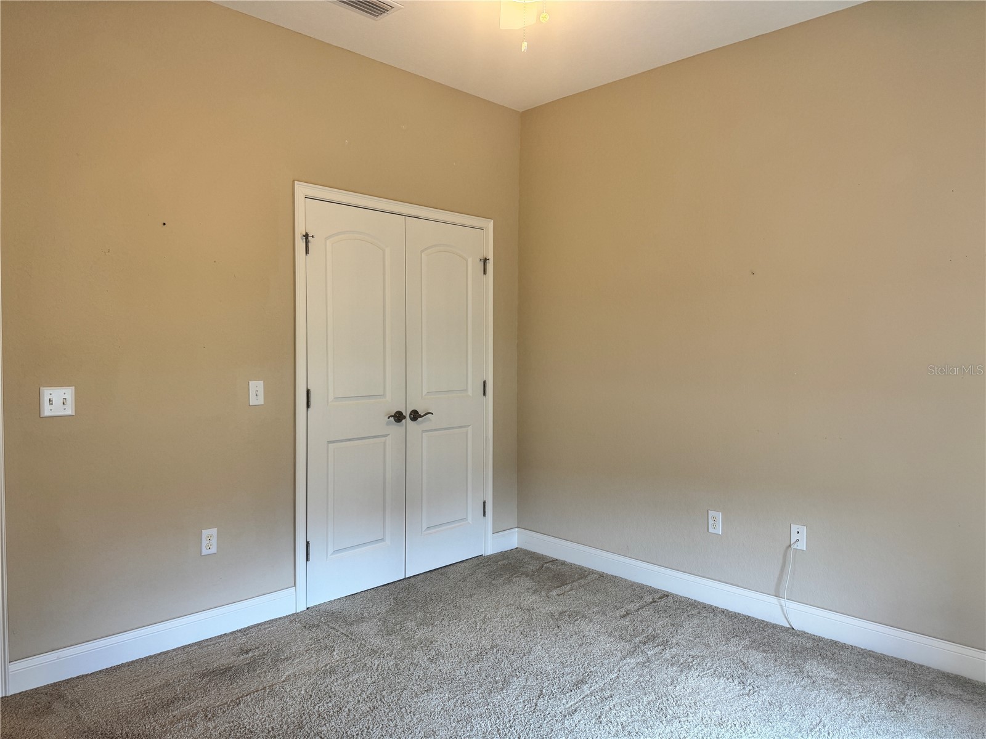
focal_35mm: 24
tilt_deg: -3.2
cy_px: 370
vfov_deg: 56.8
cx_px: 493
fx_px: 684
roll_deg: -0.5
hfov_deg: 71.6
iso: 125
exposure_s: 1/120
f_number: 1.78
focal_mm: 6.76
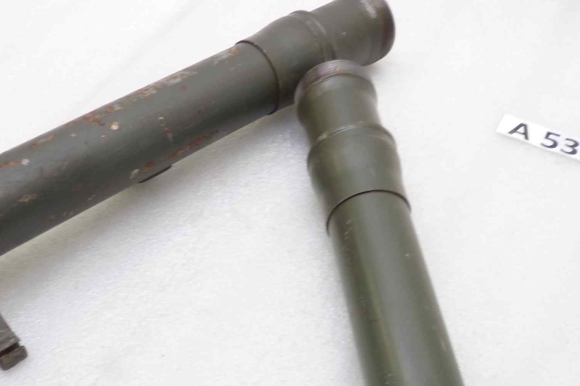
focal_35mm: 44
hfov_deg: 44.5
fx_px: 709
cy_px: 336
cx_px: 296
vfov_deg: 29.4
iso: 80
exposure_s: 1/13
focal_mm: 4.1
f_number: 3.3
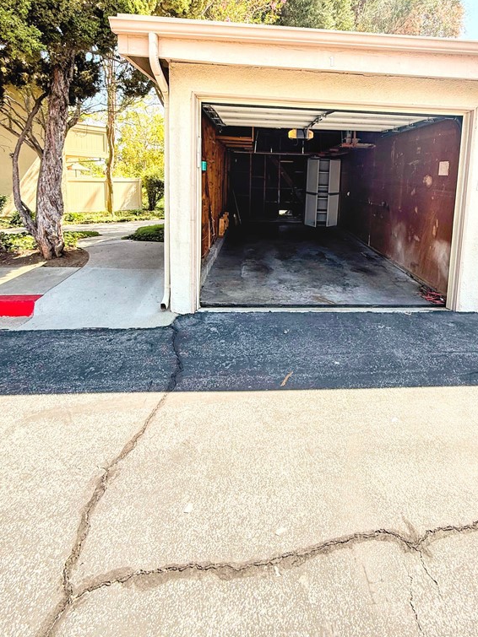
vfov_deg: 82.2
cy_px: 219
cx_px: 283
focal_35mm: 19
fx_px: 350
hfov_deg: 68.1
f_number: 2.2
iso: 50
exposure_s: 1/290
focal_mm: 2.22
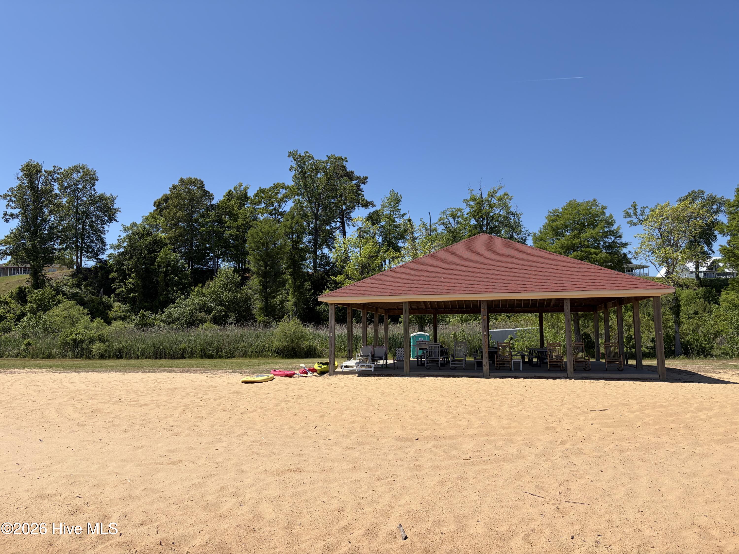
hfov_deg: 67.3
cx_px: 370
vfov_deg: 53.1
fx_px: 555
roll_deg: +0.0
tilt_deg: +5.6
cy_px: 277
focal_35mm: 26
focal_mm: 5.96
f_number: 1.6
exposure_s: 1/4065
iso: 50
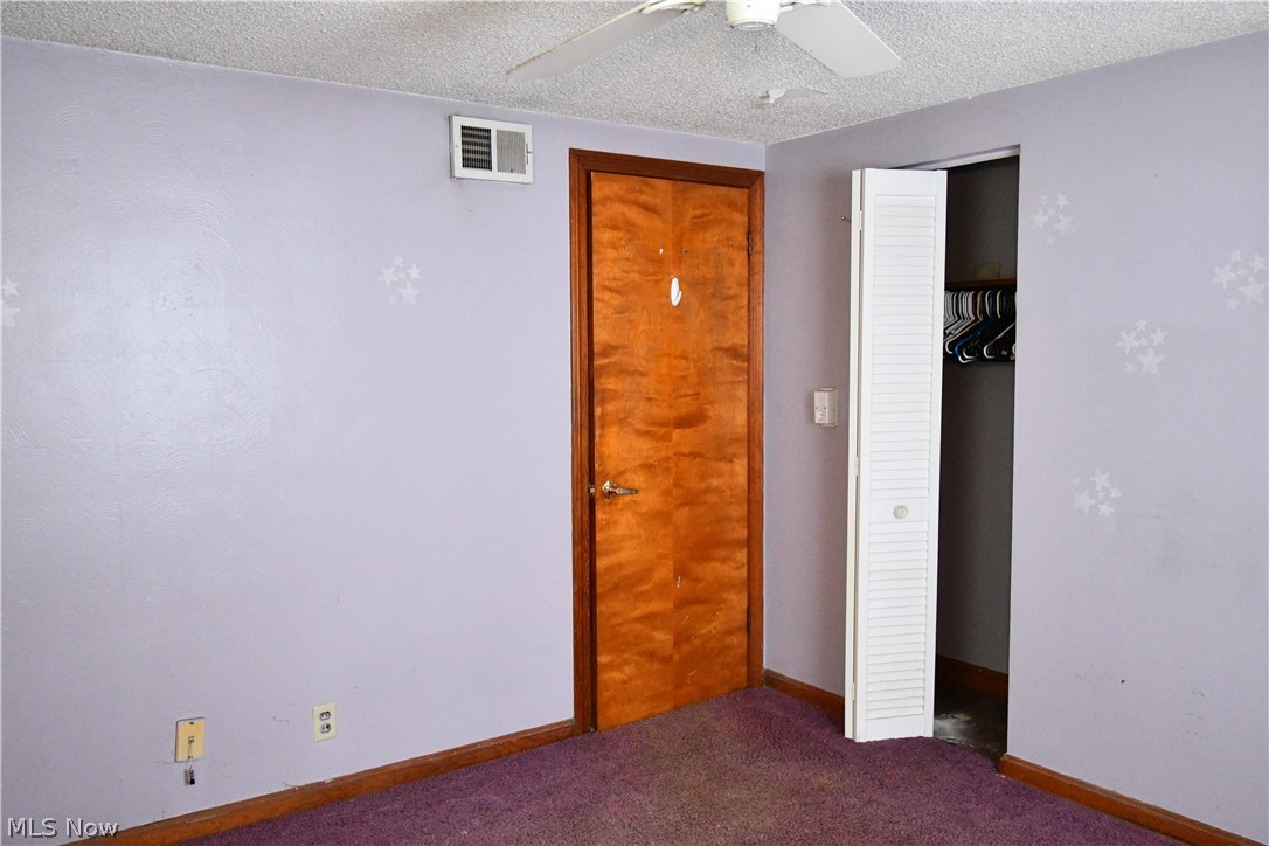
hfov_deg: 61.9
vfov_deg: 43.6
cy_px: 423
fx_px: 1057
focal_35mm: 30
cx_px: 634
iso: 5000
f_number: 5.6
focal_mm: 20
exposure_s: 1/30
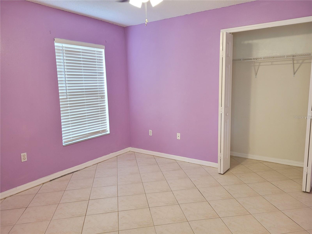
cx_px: 156
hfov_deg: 67.3
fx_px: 234
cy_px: 117
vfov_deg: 53.1
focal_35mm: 26
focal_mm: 5.4
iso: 200
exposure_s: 1/39
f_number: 1.8
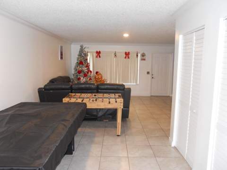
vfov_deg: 49.7
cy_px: 85
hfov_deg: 63.5
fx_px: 183
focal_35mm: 28
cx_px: 114
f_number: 2.7
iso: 400
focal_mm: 5
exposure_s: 1/25
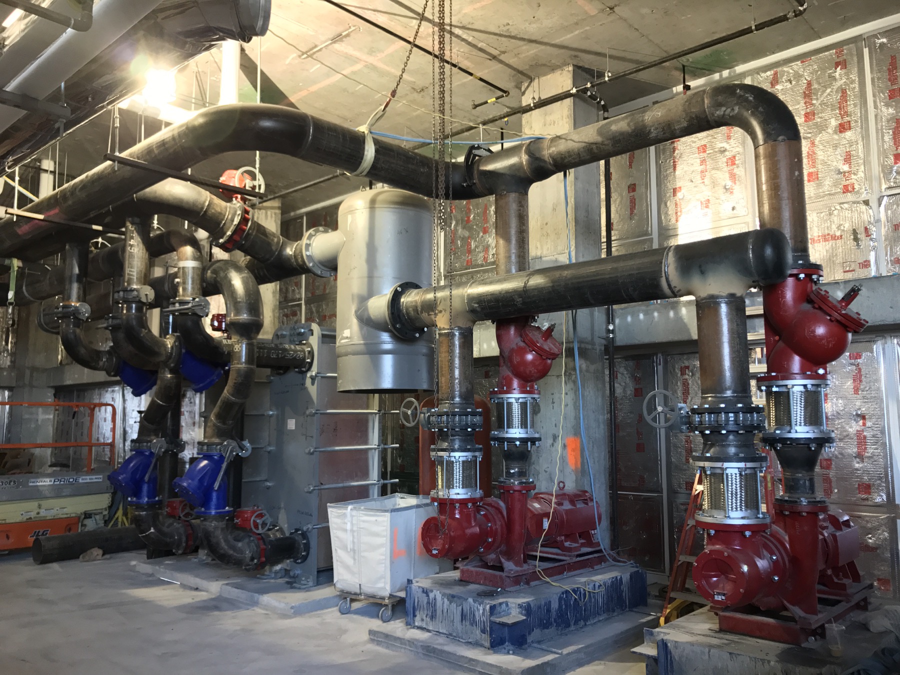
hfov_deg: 63.4
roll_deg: +0.4
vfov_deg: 49.7
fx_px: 728
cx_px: 450
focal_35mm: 28
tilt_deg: +8.1
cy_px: 338
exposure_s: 1/30
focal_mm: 3.99
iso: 100
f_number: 1.8
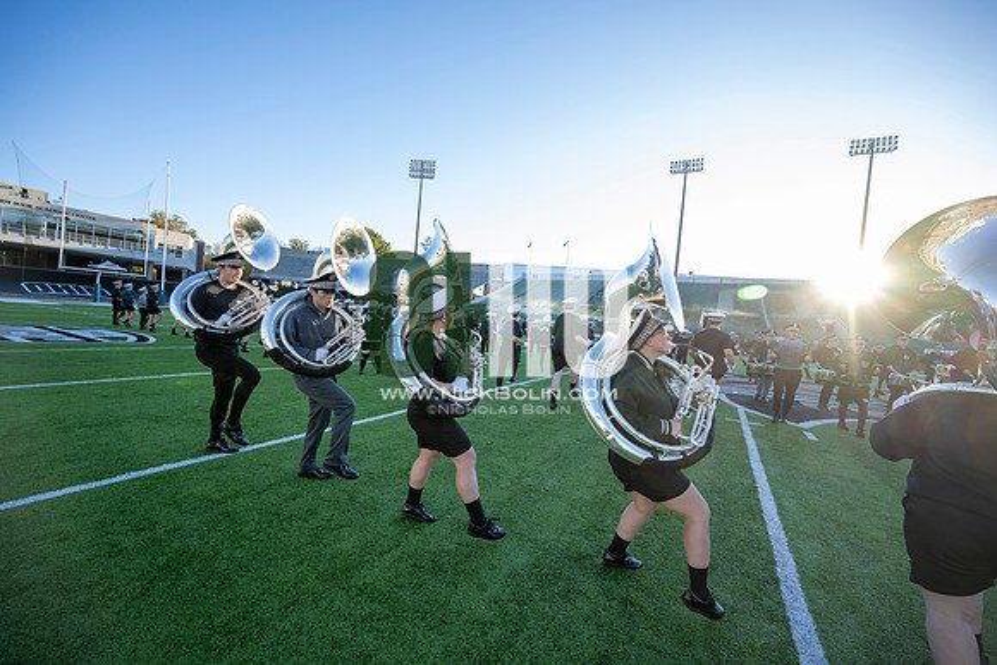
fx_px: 388
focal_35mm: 14
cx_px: 498
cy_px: 332
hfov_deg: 104.2
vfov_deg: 81.2
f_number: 4
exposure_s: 1/500
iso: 320
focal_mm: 14
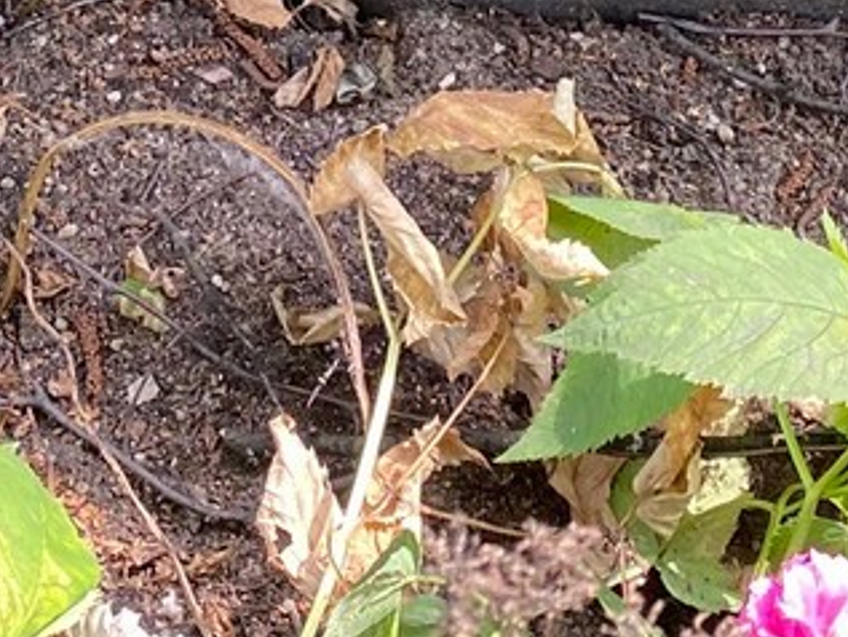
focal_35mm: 118
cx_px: 532
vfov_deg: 11.4
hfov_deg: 16.7
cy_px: -594
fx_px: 2892
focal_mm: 4.25
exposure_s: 1/121
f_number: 1.8
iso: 80
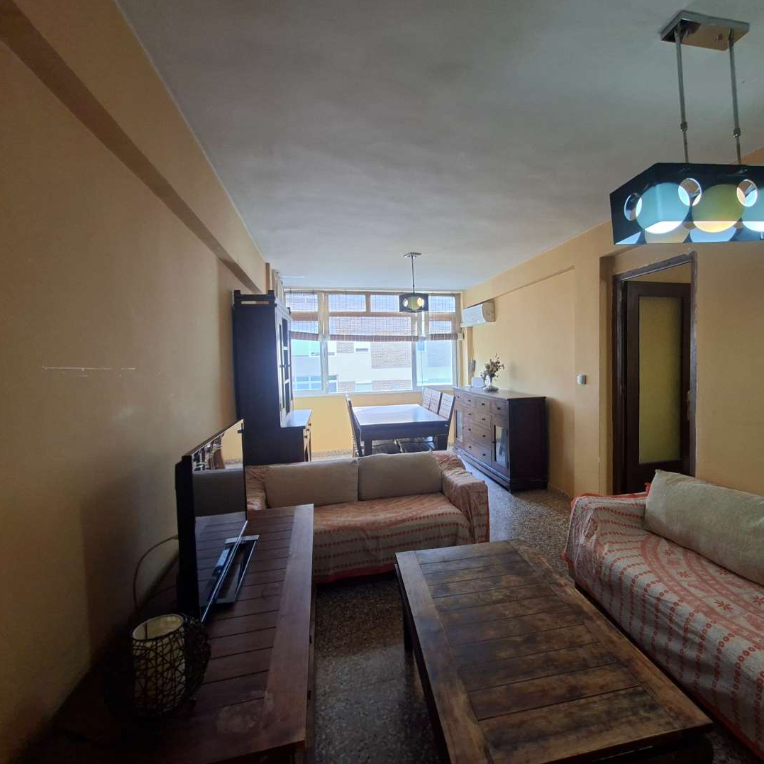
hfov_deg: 86.9
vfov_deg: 87.4
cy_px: 378
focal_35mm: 16
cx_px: 438
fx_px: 400
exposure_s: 1/50
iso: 100
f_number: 2.2
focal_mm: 1.74
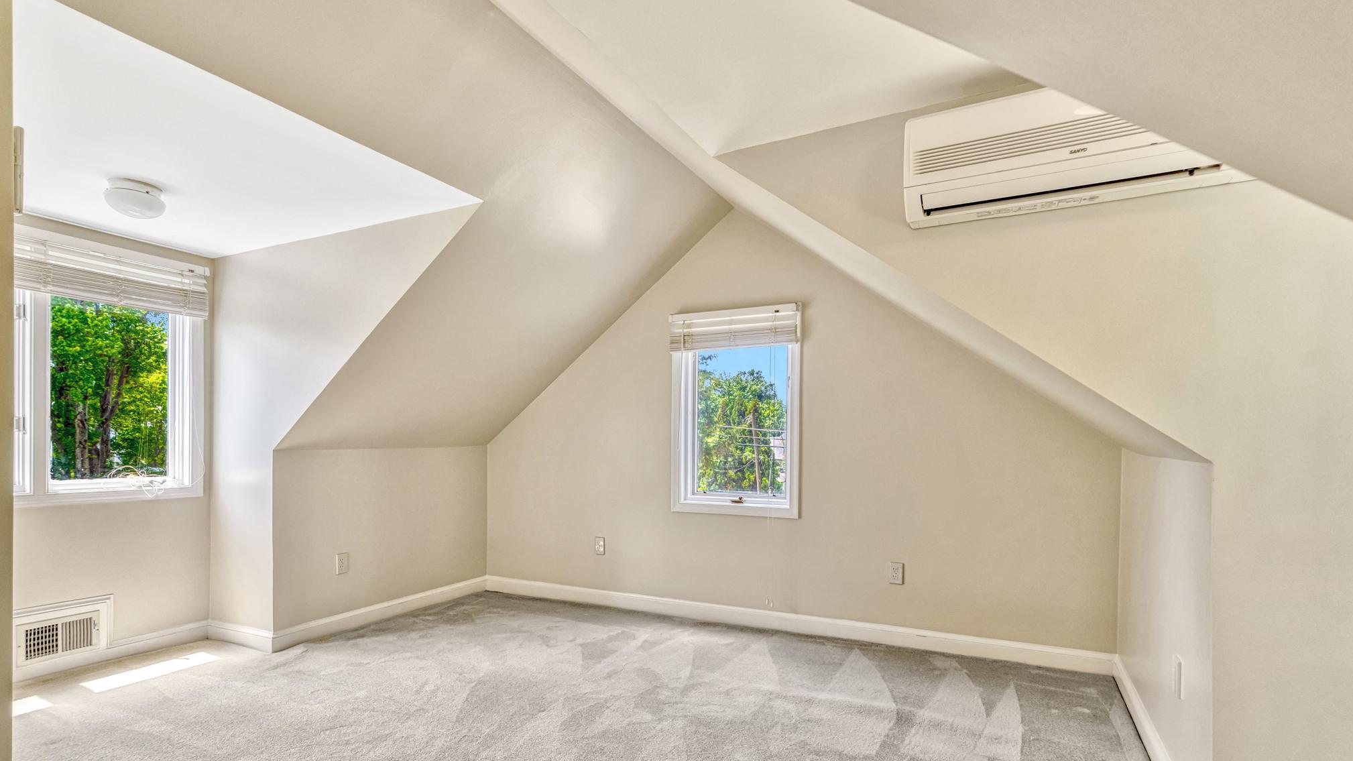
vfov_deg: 63.6
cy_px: 436
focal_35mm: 17
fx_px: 610
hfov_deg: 95.9
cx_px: 675
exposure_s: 1/125
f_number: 7.1
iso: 1250
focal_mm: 16
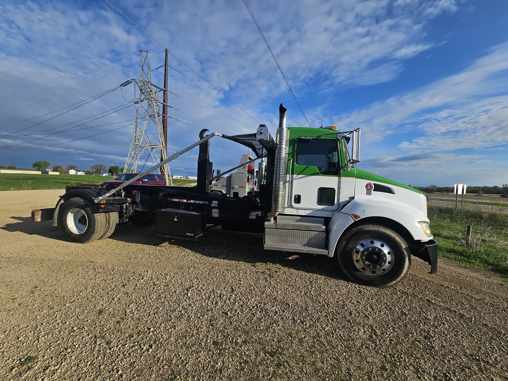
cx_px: 254
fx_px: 191
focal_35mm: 13
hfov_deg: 106.2
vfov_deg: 89.9
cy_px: 190
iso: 50
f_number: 2.2
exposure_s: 1/2671
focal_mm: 2.2
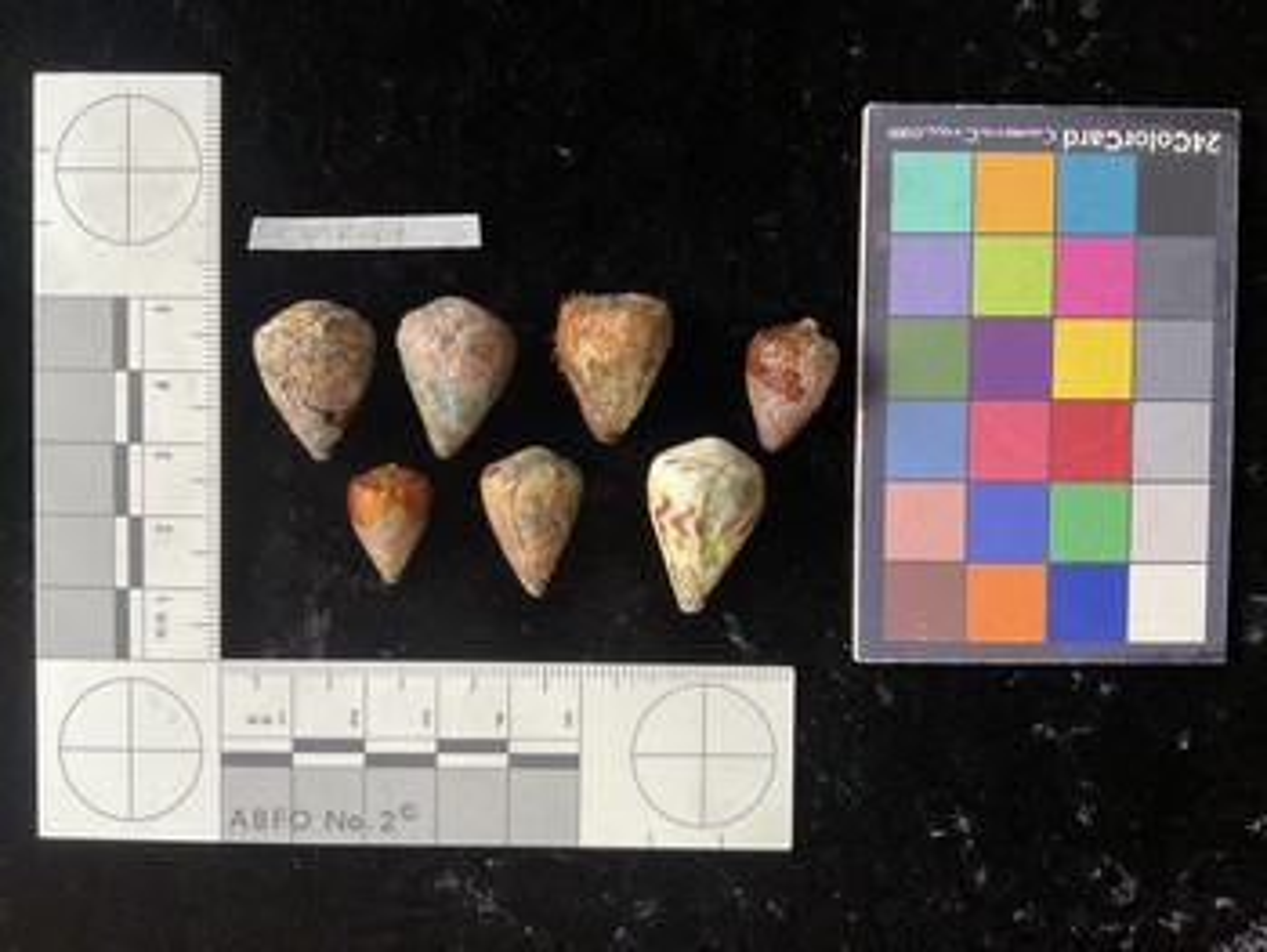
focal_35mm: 29
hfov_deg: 61.6
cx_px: 634
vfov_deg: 48.3
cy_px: 476
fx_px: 1062
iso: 125
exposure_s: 1/60
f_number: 1.8
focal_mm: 3
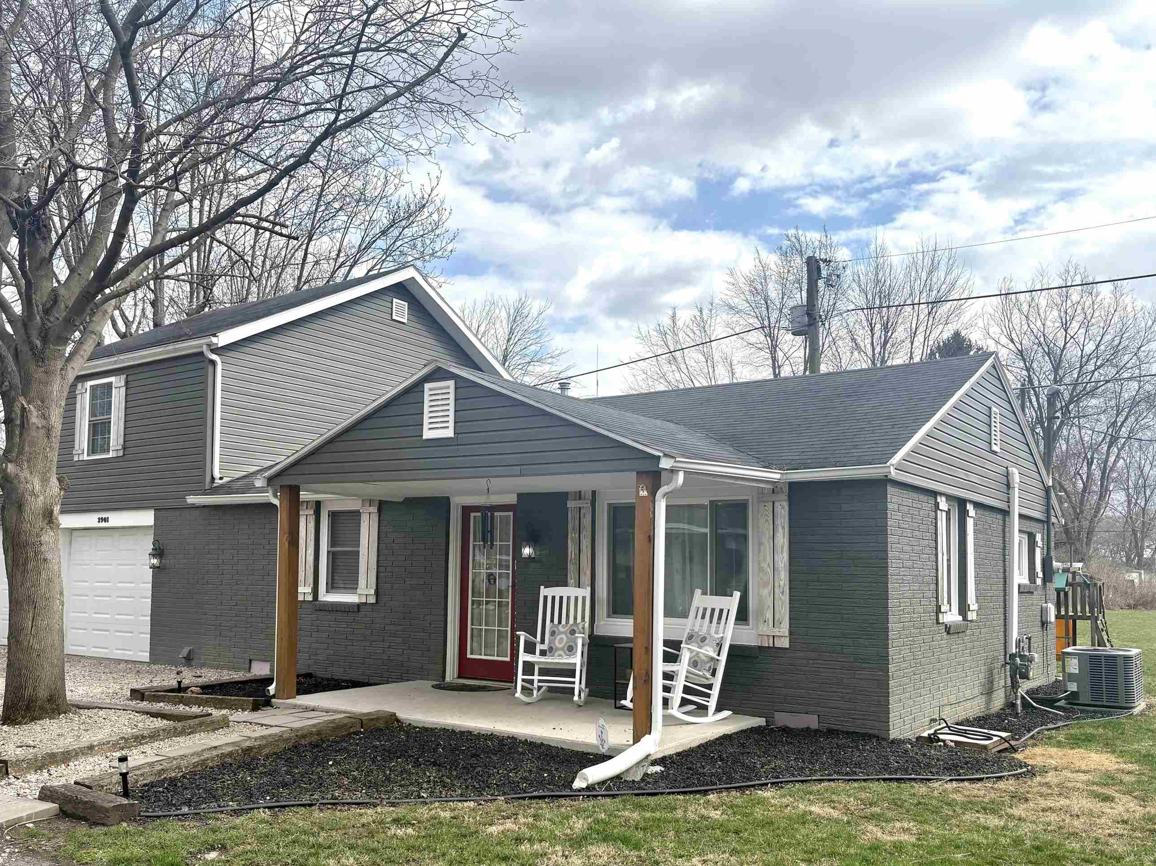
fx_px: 1035
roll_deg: -0.9
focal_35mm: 31
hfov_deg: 58.2
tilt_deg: +4.2
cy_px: 502
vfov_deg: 45.3
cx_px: 506
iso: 50
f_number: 1.6
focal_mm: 5.96
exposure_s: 1/2985
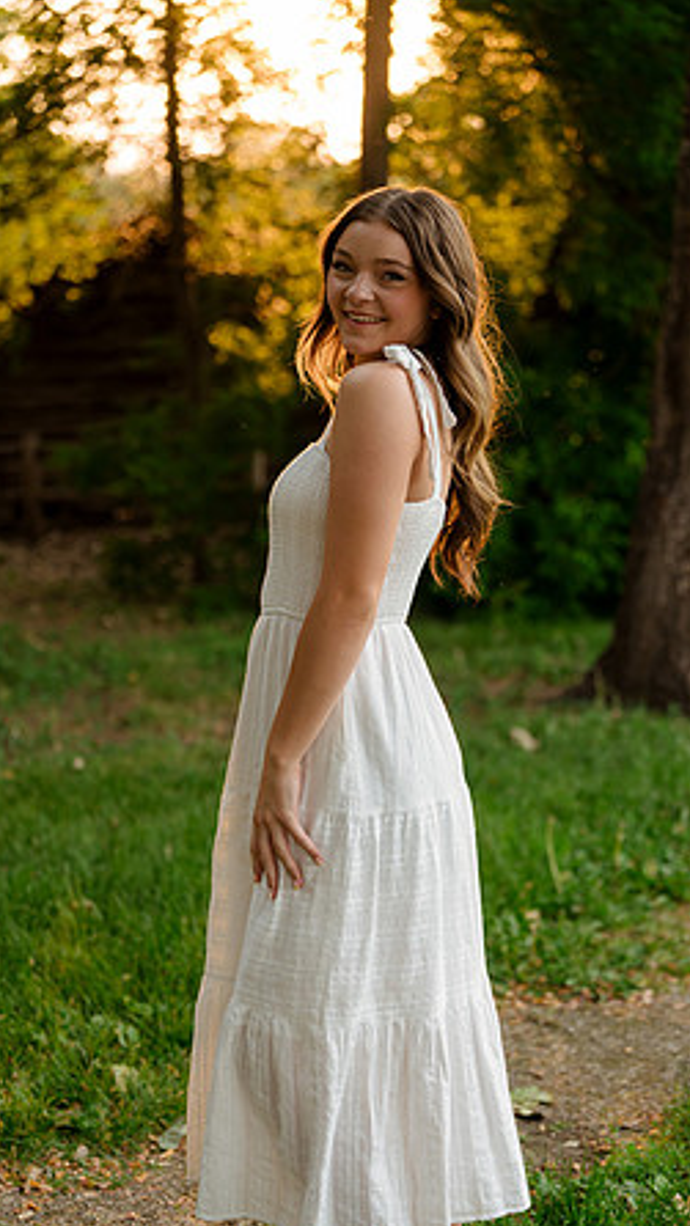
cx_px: 355
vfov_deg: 28.6
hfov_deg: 16.3
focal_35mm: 74
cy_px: 610
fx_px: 2406
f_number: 2.8
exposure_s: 1/320
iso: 400
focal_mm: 70
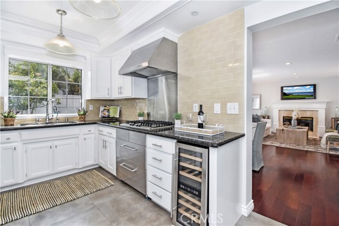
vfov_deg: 77.4
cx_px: 170
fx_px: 141
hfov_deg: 100.4
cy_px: 113
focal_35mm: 15
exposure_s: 1/125
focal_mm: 10
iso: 1000
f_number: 8
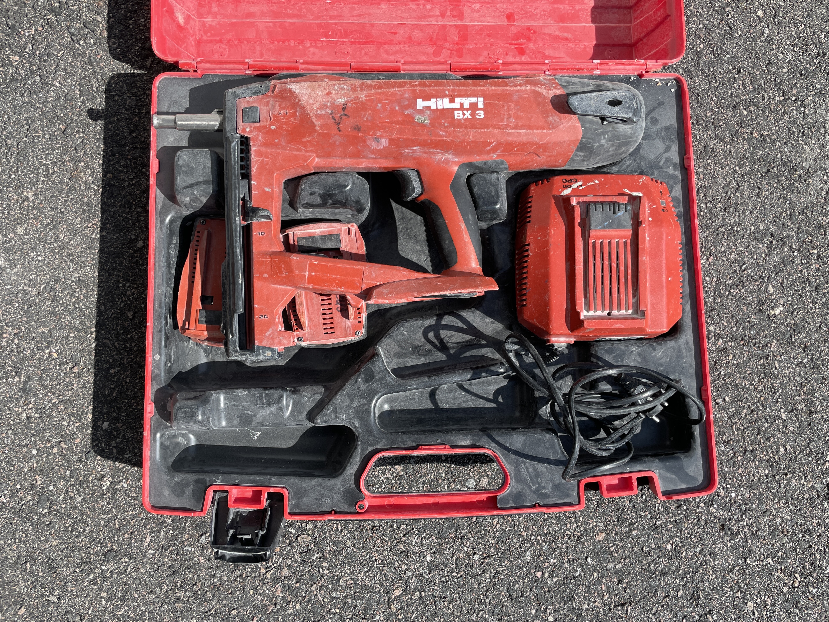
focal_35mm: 26
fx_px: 623
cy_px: 311
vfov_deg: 53.1
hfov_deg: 67.3
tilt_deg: -84.0
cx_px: 414
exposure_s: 1/2053
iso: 32
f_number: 1.6
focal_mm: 4.2
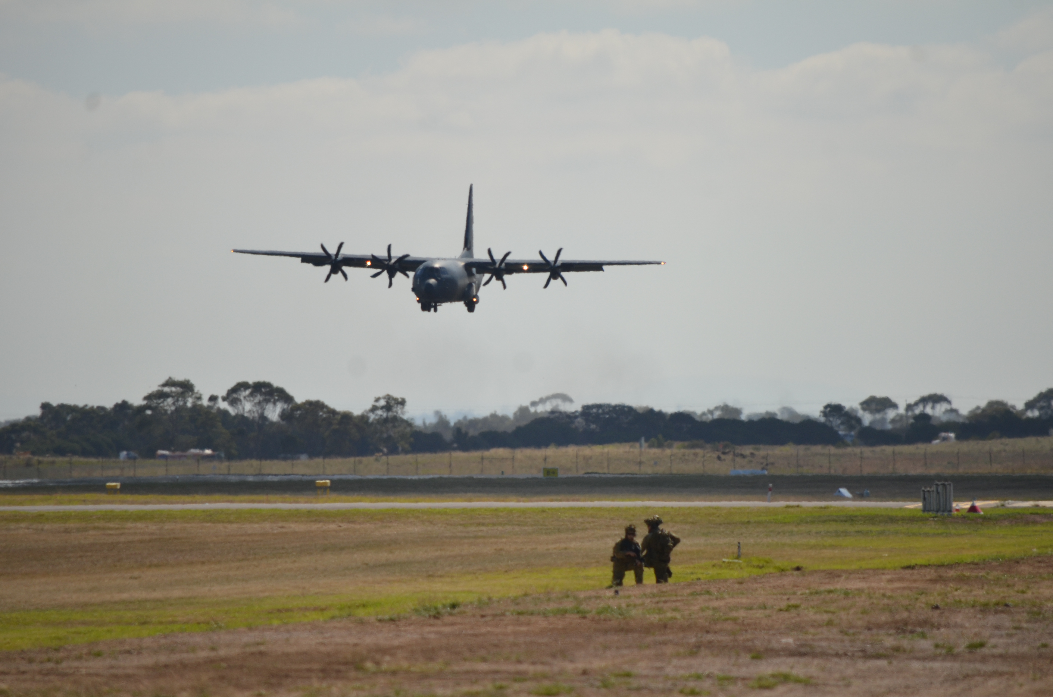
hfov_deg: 4.6
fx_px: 13135
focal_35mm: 450
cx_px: 526
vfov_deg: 3.0
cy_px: 348
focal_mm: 300
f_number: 5.6
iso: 220
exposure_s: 1/2000
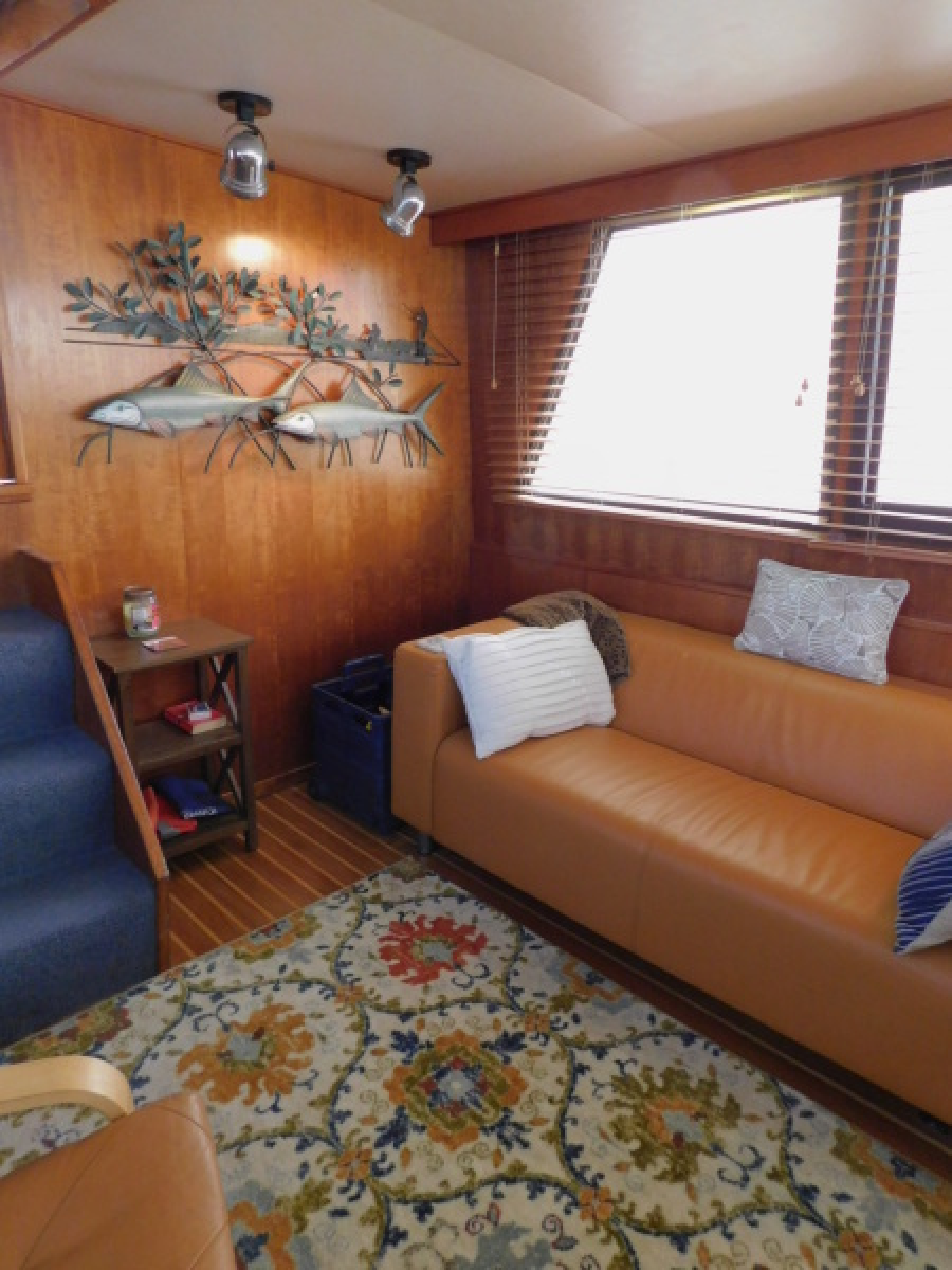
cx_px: 476
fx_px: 843
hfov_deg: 58.9
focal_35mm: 23
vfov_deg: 73.9
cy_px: 635
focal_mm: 4
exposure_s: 1/25
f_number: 3
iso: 400
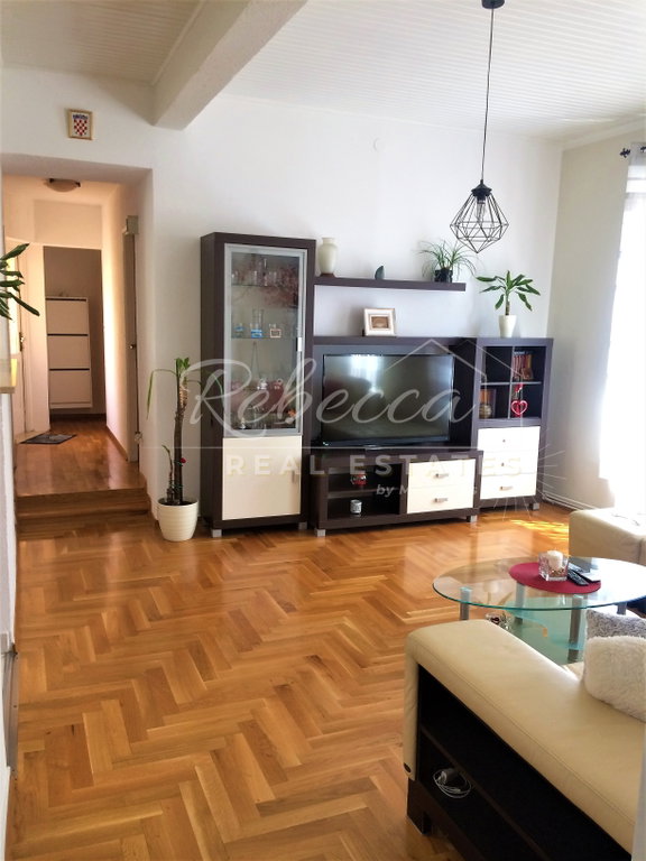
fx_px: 722
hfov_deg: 48.2
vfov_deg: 61.7
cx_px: 323
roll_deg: -0.8
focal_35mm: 29
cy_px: 430
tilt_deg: -10.1
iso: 64
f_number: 2.2
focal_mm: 4.15
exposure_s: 1/33
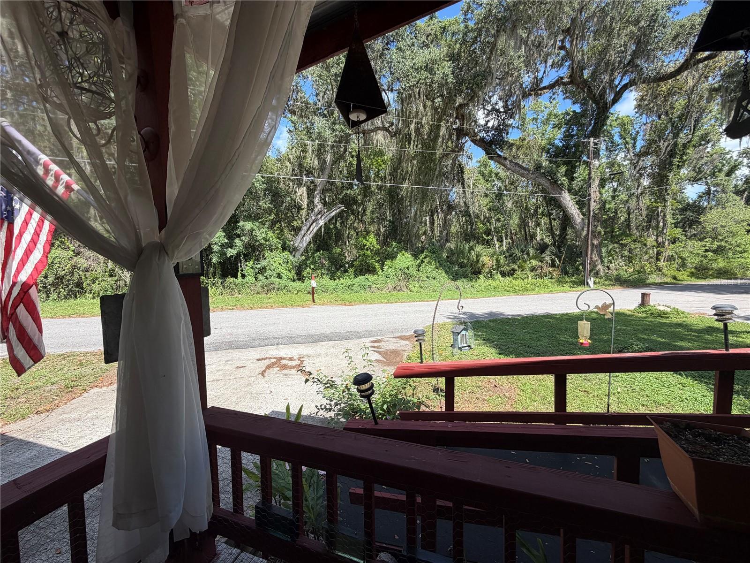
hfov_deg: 102.1
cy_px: 282
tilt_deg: -4.0
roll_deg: +2.3
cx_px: 375
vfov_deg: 85.7
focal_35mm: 14
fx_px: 303
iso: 40
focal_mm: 2.22
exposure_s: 1/658
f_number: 2.2
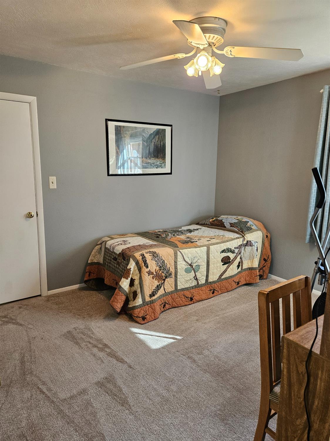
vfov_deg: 73.9
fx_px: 292
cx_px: 165
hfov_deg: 58.9
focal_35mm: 23
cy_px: 220
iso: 250
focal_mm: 5.4
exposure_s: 1/120
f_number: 1.8
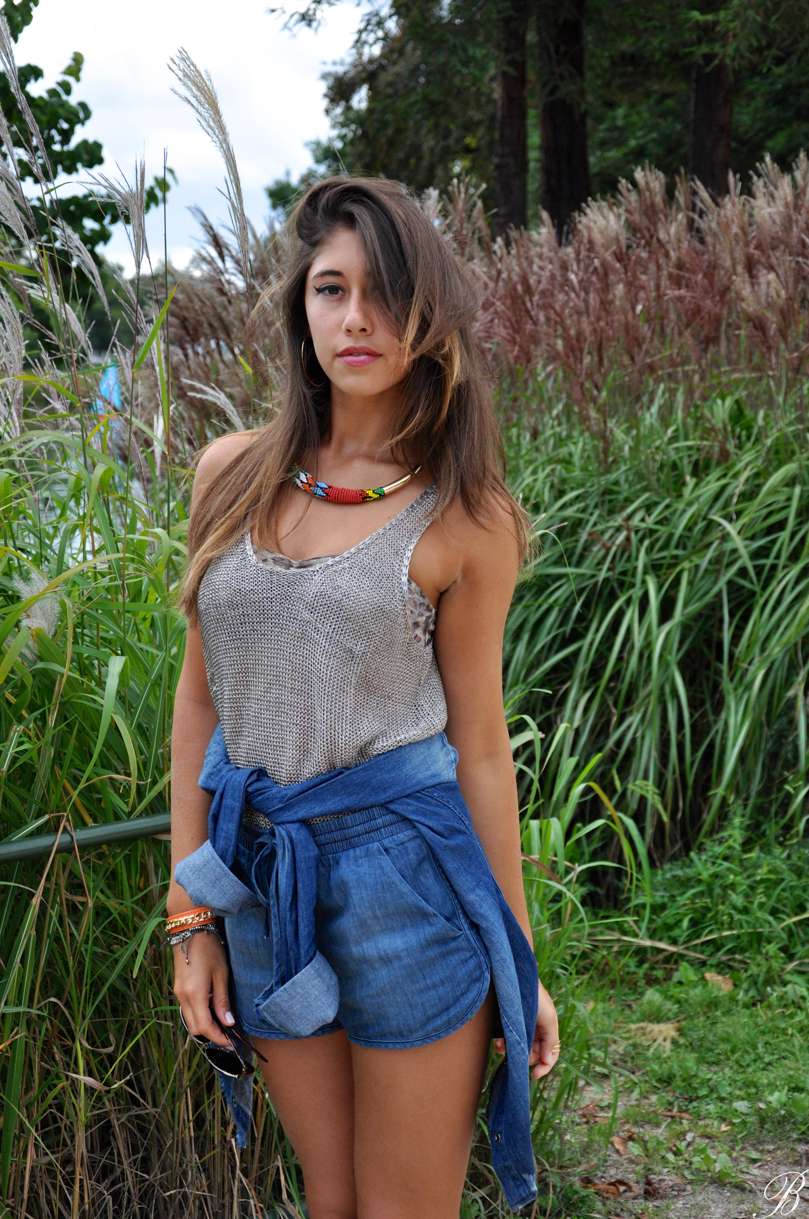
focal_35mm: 68
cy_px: 610
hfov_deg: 20.1
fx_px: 2281
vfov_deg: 29.9
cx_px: 404
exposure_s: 1/1000
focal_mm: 45
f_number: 4.8
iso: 500
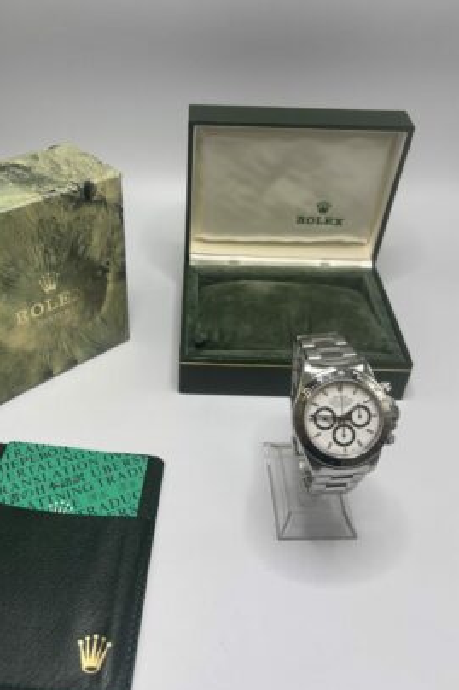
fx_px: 593
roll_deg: -1.4
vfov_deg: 60.2
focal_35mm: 31
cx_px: 185
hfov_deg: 42.1
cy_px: 313
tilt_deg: -39.4
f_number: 1.6
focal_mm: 5.96
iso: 50
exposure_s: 1/100
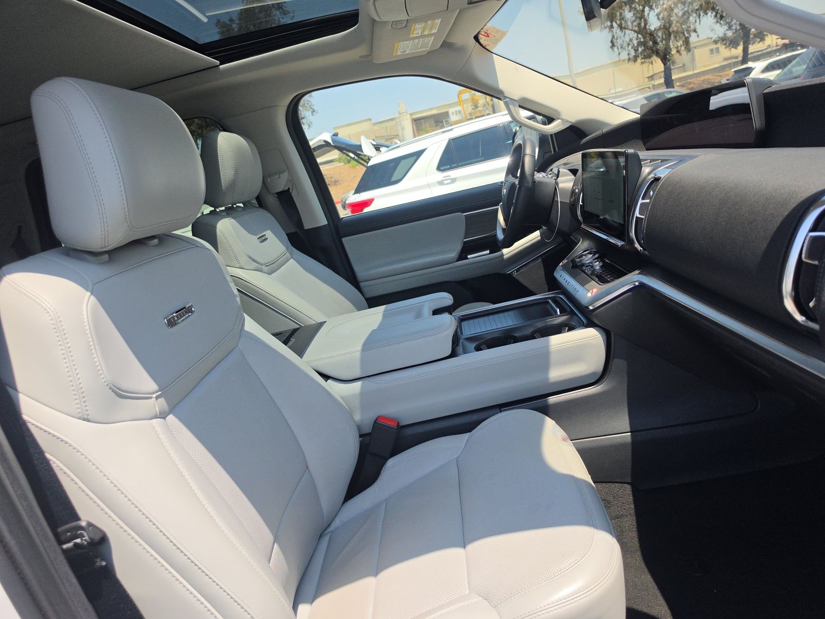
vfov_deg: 58.9
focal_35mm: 23
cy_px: 310
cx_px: 412
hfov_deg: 73.9
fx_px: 548
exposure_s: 1/4055
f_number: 1.4
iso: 64
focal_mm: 6.5
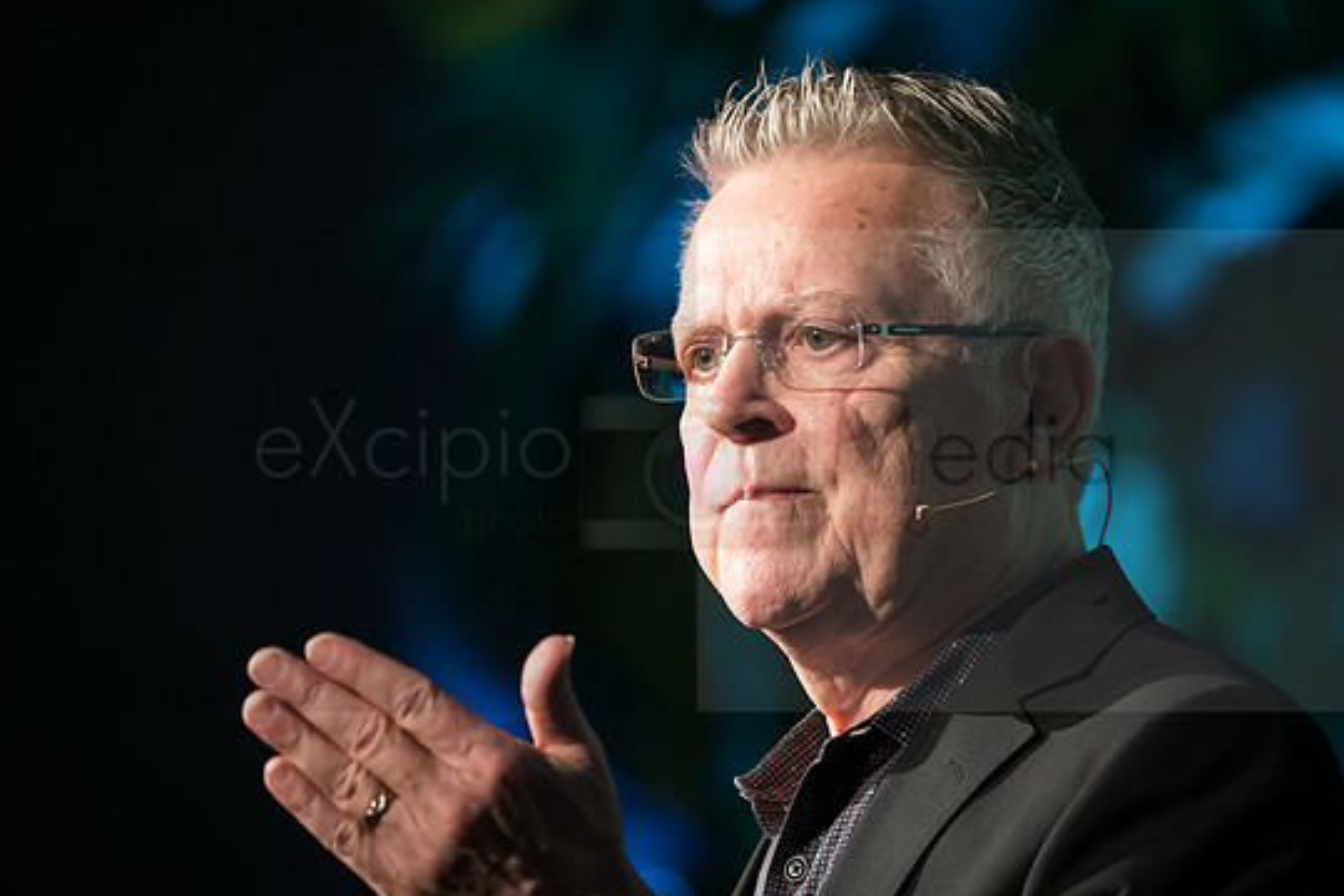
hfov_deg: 4.5
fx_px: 17135
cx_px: 748
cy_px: 437
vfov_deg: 3.0
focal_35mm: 459
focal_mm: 400
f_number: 5.6
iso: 4000
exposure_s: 1/125
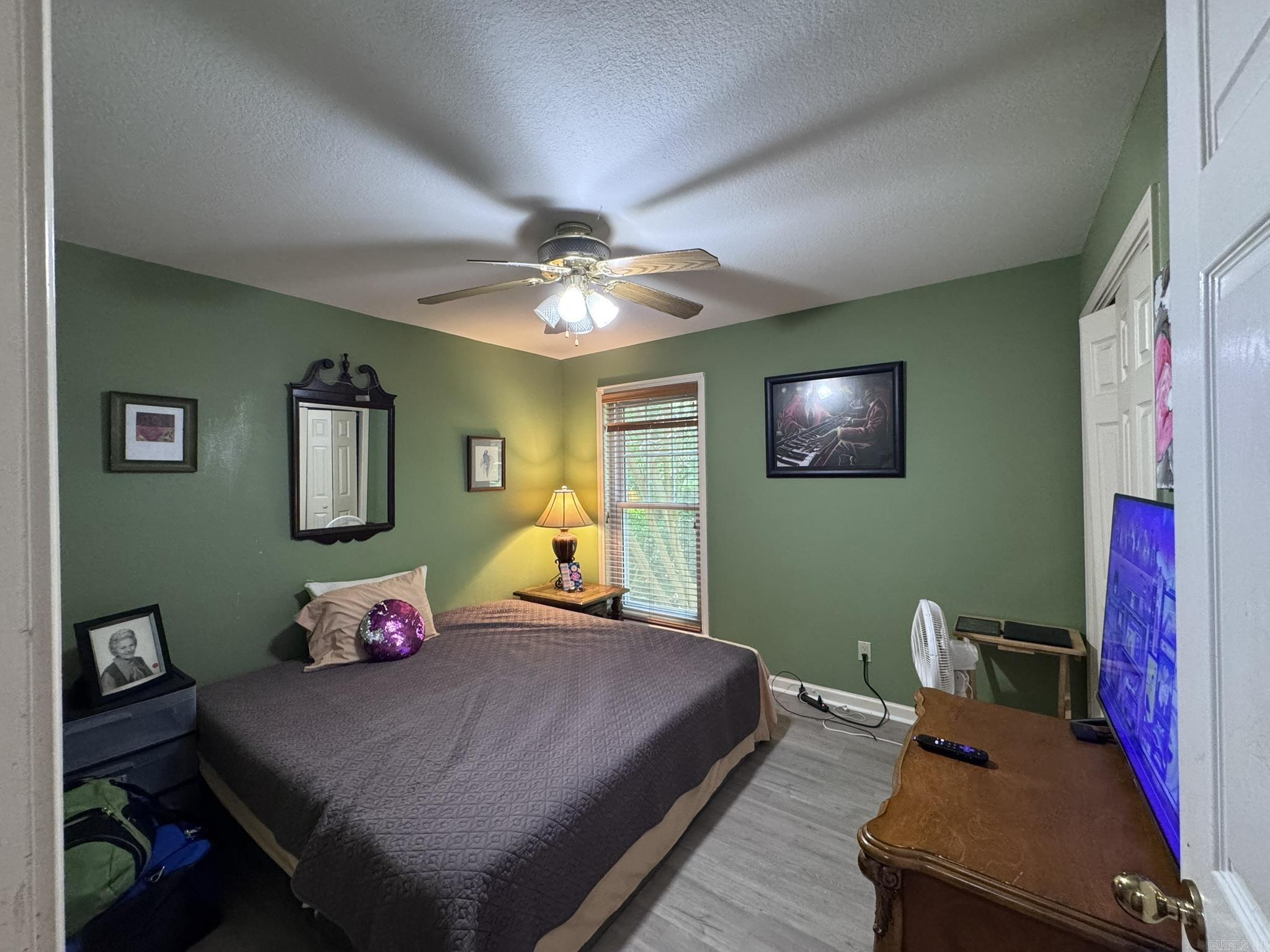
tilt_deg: -1.7
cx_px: 635
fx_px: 514
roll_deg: +0.3
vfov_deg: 85.7
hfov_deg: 102.1
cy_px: 476
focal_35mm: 14
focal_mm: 2.22
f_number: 2.2
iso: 500
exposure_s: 1/60
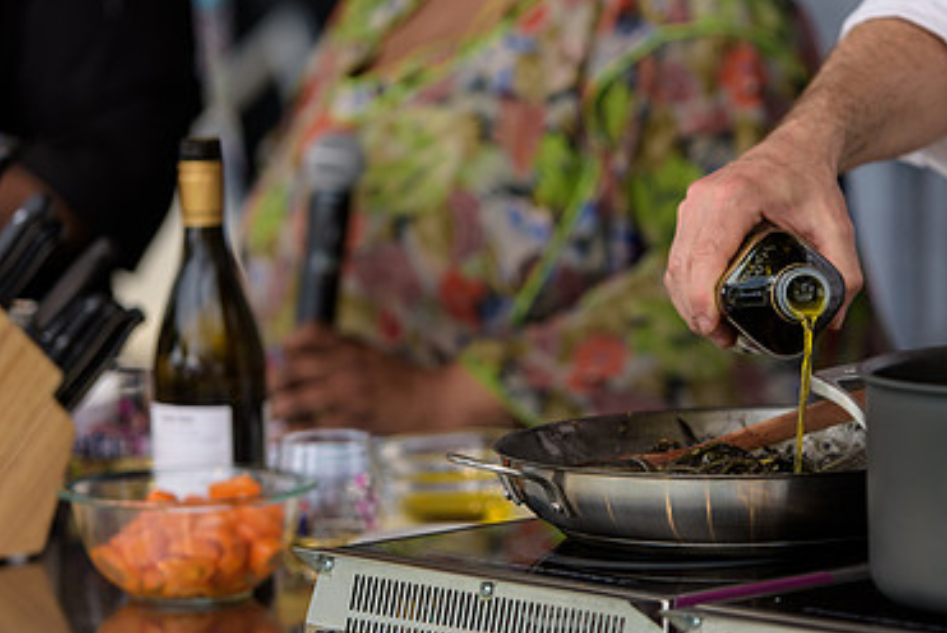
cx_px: 738
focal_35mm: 211
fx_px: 5555
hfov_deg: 9.7
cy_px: 292
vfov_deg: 6.5
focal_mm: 135
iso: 250
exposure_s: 1/1600
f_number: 3.2
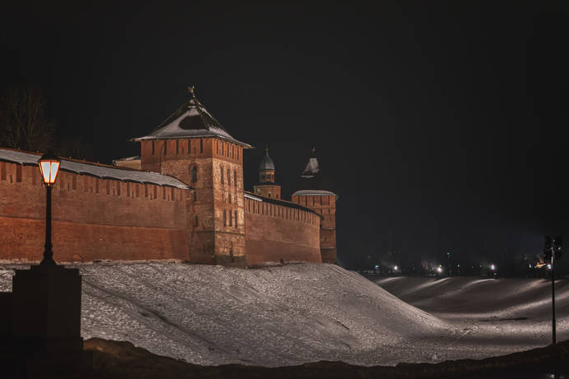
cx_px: 277
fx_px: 853
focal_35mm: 54
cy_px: 194
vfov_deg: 25.1
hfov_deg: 36.9
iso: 800
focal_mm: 35
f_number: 1.8
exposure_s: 1/125
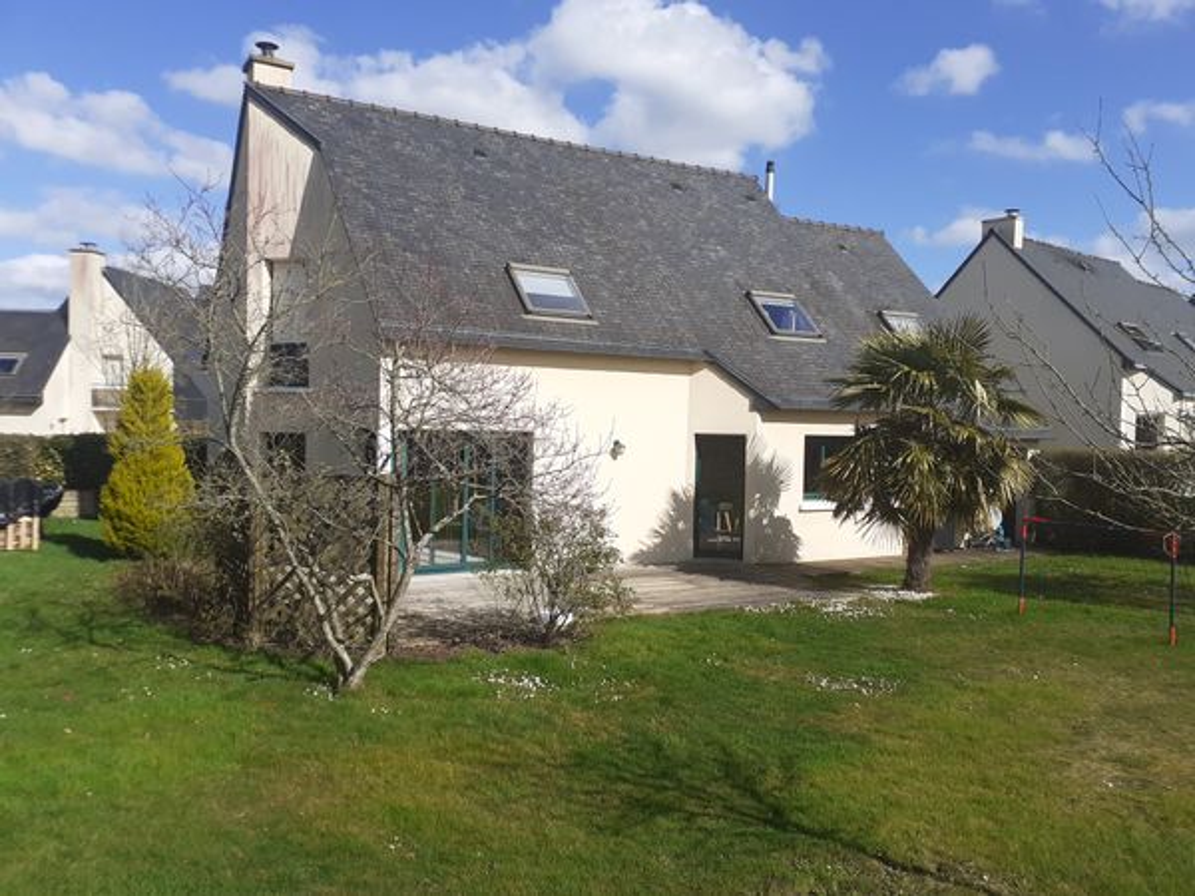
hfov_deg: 65.3
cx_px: 598
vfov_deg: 51.4
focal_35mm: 27
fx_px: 932
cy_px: 448
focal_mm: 3.6
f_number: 1.9
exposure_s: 1/2079
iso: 40
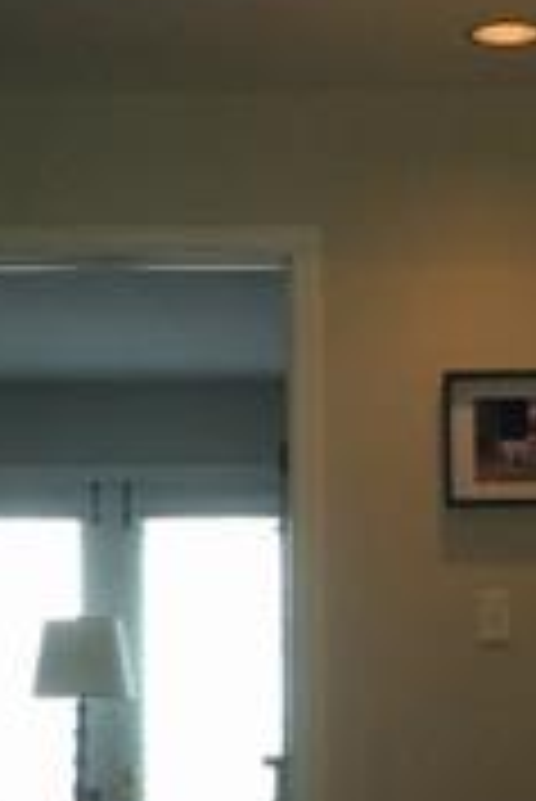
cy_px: 513
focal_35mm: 130
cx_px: 185
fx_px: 2897
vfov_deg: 15.7
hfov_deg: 10.6
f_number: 2.2
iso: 32
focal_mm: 4.15
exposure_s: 1/40
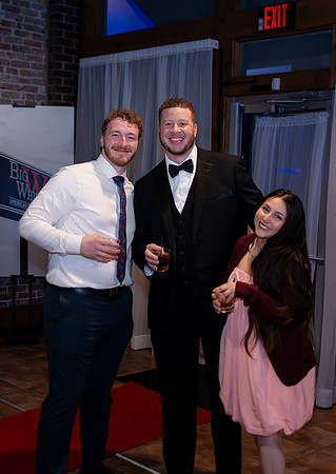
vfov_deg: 37.9
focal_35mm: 51
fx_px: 691
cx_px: 180
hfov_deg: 27.3
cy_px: 237
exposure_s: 1/400
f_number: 2.8
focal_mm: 35
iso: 6400
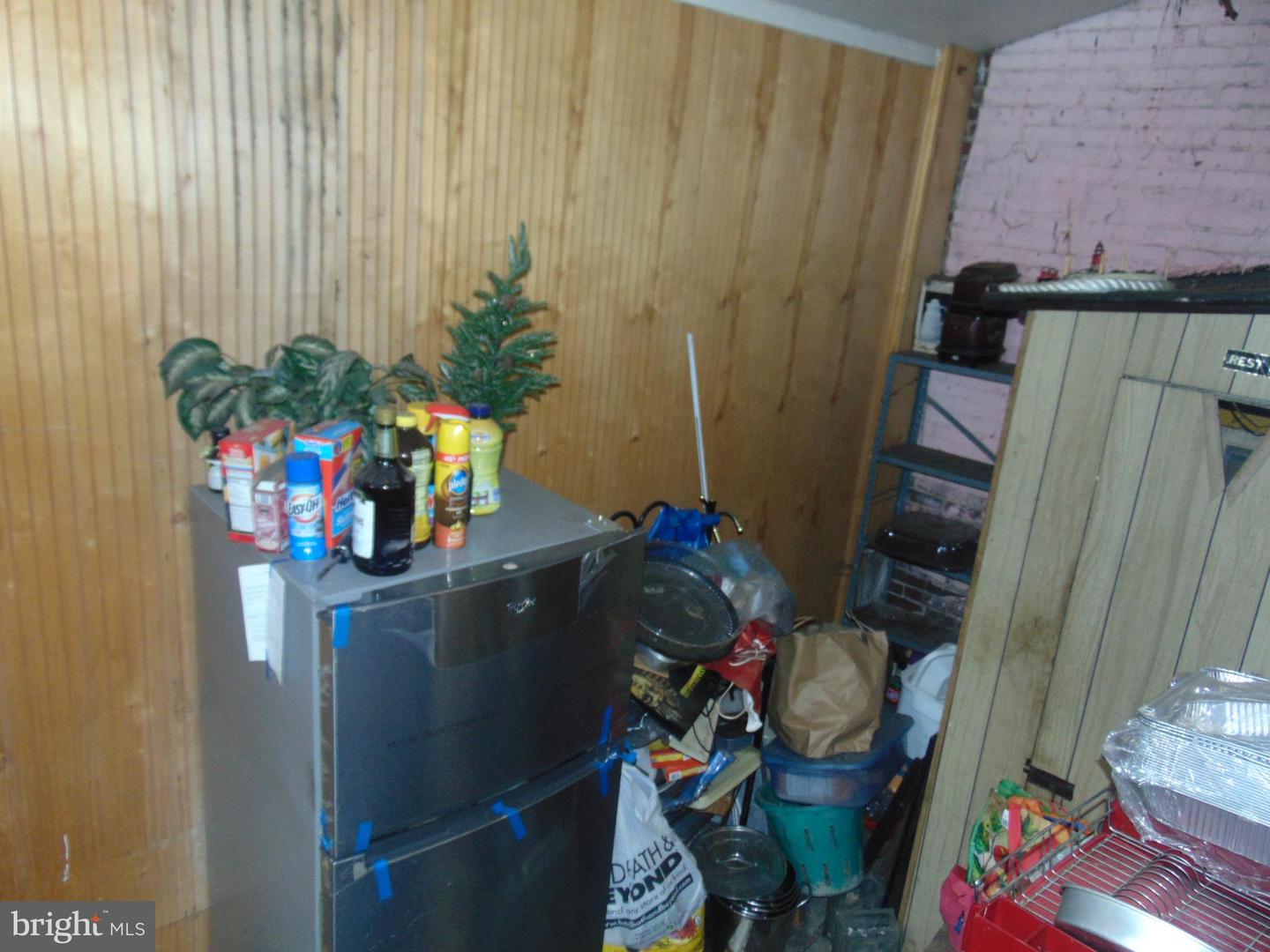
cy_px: 476
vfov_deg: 54.9
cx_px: 635
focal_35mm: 25
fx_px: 917
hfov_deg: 69.4
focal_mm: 4.5
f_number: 3
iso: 200
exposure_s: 1/30
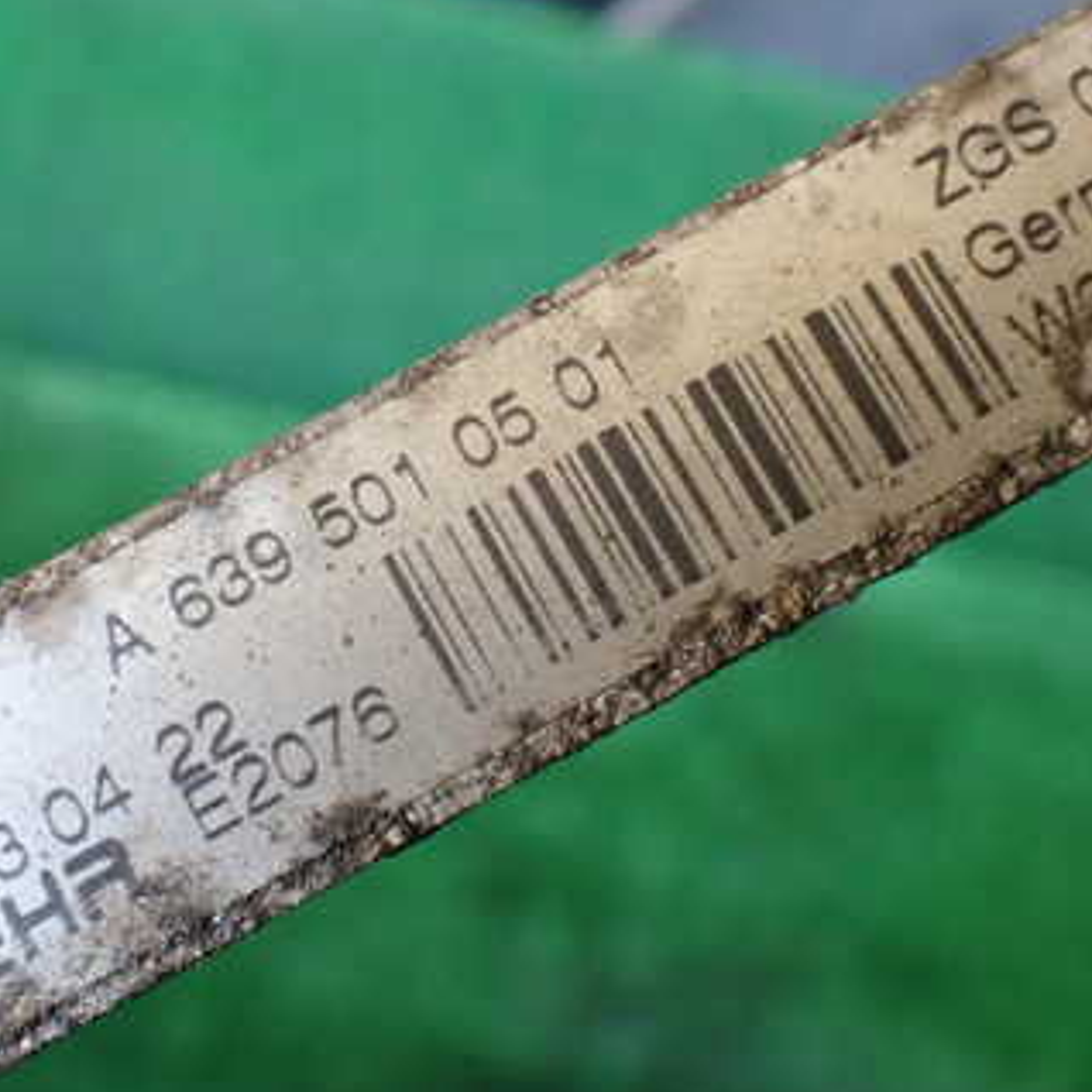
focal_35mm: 50
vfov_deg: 33.9
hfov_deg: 34.0
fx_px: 1785
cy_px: 453
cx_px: 532
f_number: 2.3
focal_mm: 5.4
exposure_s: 1/125
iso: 320
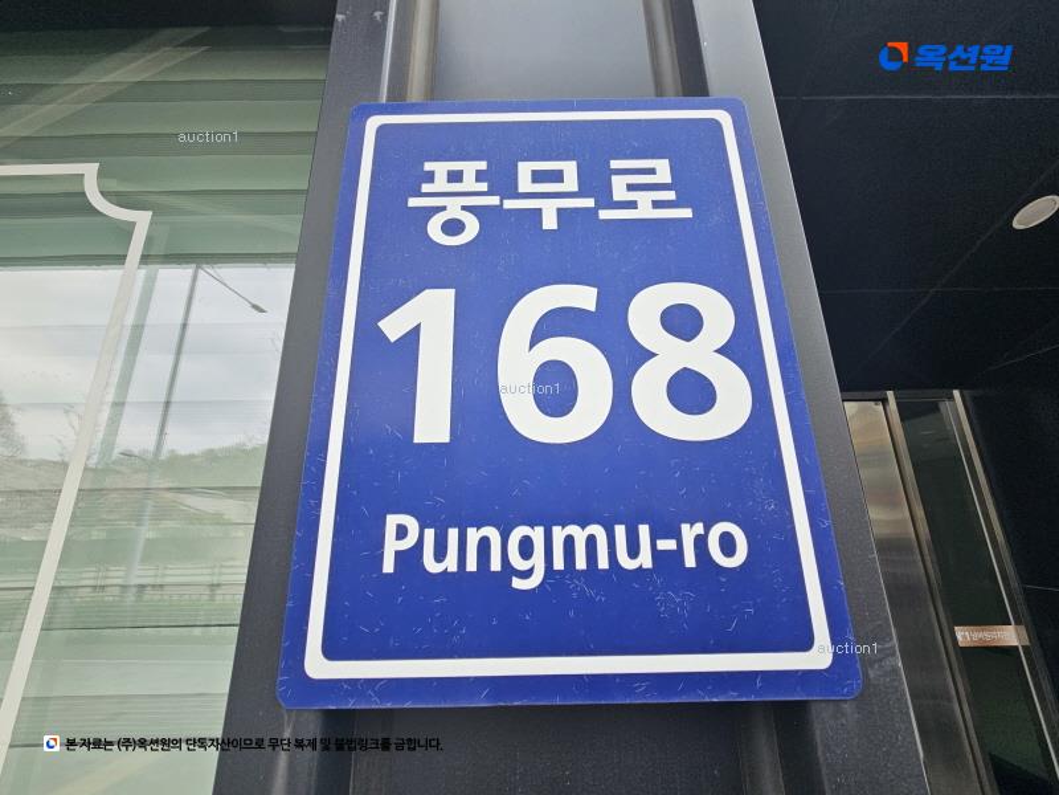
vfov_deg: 89.9
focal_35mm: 13
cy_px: 398
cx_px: 530
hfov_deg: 106.2
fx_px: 398
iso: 64
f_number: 2.2
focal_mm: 2.2
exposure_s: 1/744
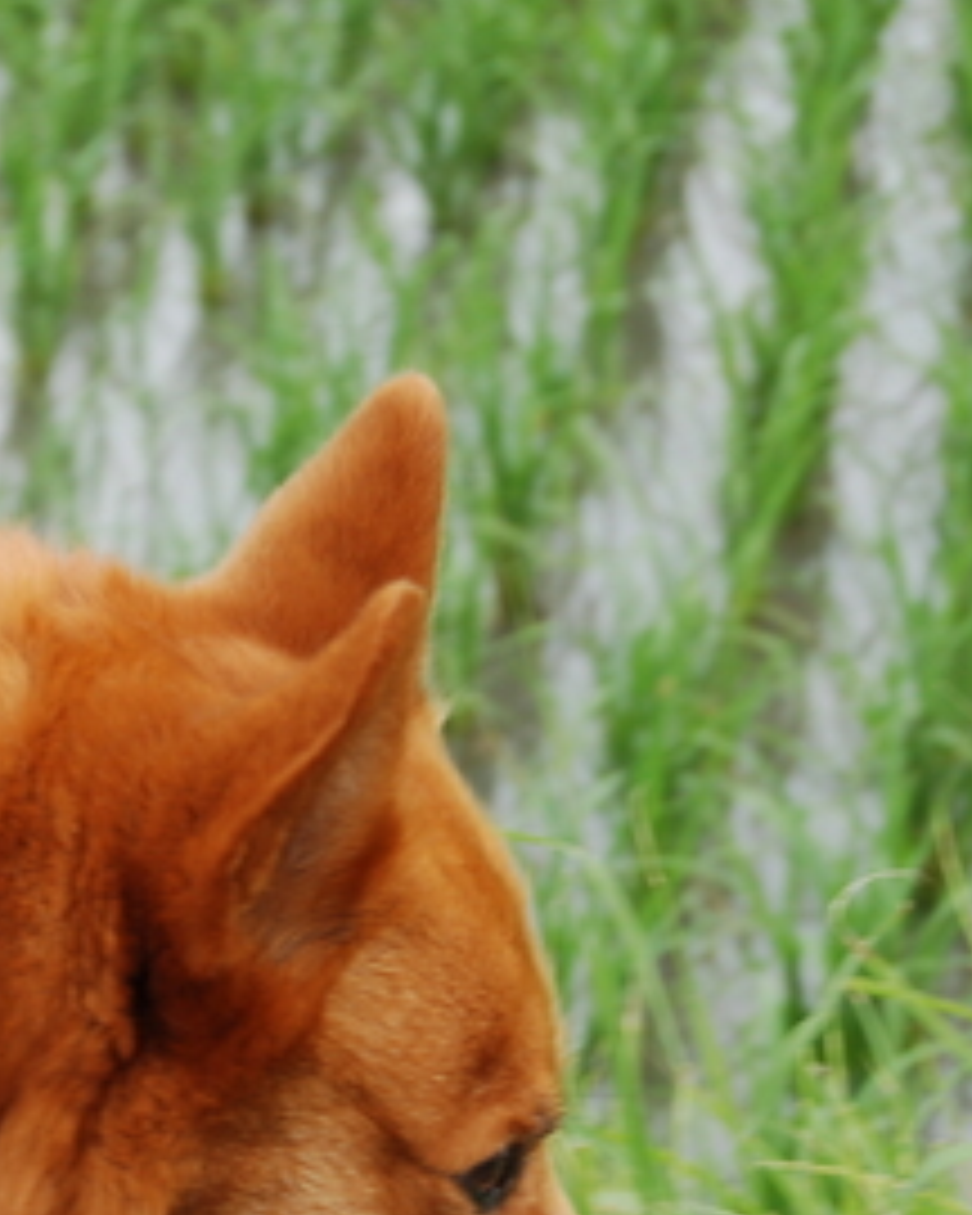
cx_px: 58
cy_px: 848
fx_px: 6187
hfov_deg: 8.9
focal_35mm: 172
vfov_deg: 11.2
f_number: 8
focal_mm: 55
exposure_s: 1/125
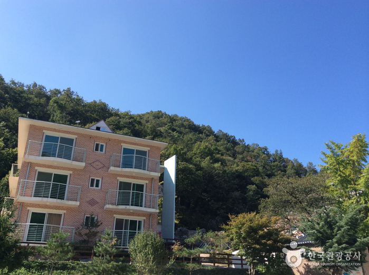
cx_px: 184
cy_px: 138
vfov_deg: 42.8
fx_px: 351
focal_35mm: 33
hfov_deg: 55.4
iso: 32
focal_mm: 3.3
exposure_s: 1/880
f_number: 2.4
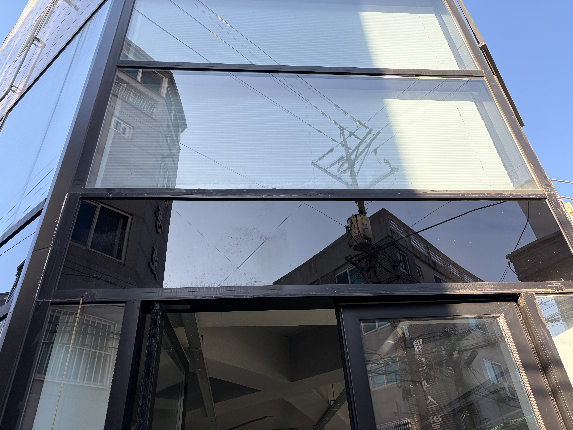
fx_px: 430
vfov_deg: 53.1
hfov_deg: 67.3
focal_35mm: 26
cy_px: 215
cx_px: 286
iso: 50
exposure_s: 1/496
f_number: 1.6
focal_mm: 5.96
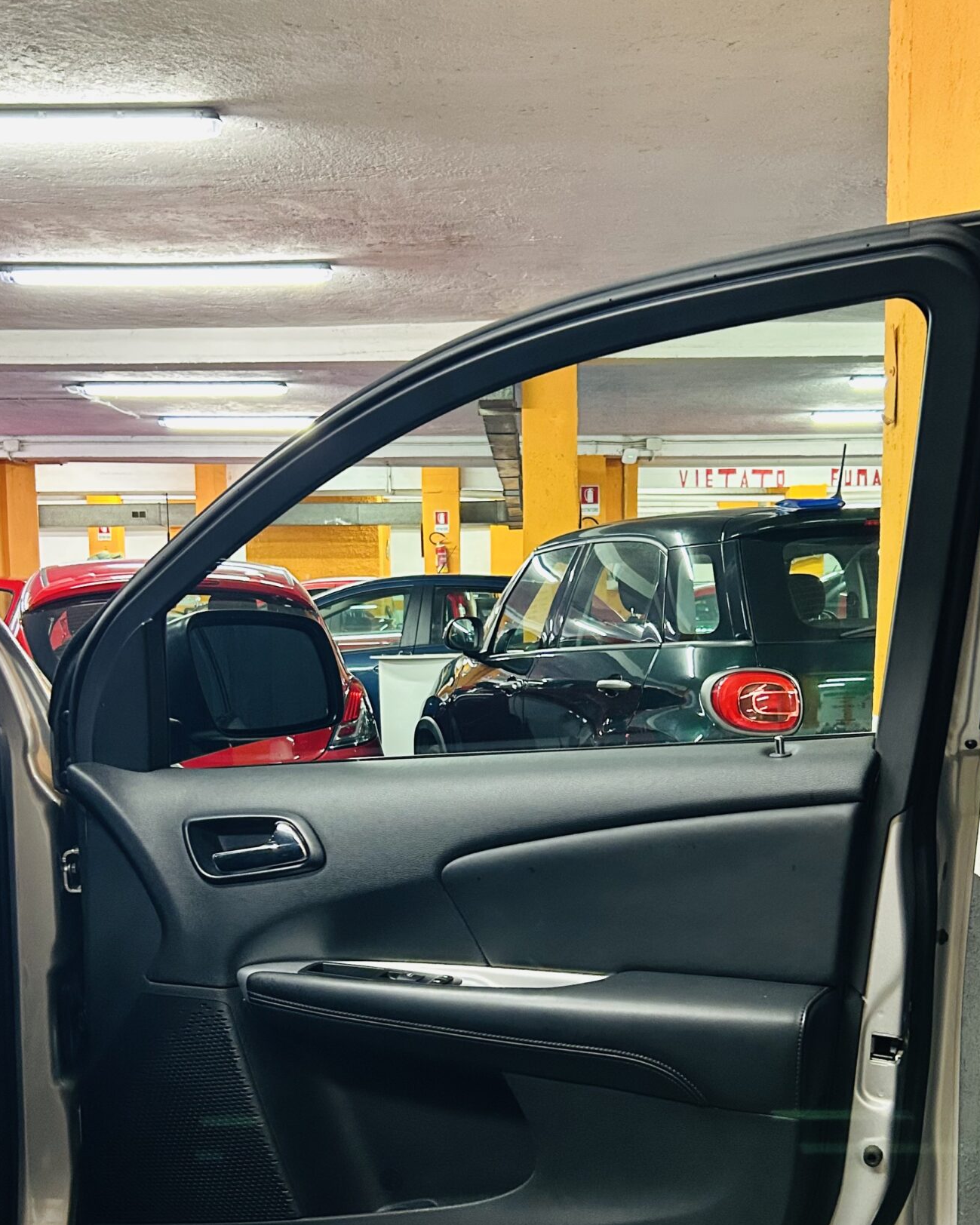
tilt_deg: -7.3
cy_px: 770
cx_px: 541
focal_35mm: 40
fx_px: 1450
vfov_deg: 45.4
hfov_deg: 37.3
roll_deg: +0.2
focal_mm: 5.7
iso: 400
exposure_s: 1/50
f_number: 1.5
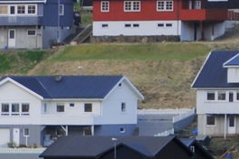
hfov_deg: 2.0
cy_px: 281
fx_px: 6637
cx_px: -468
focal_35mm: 1001
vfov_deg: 1.4
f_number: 5.6
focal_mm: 92
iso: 200
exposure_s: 1/125
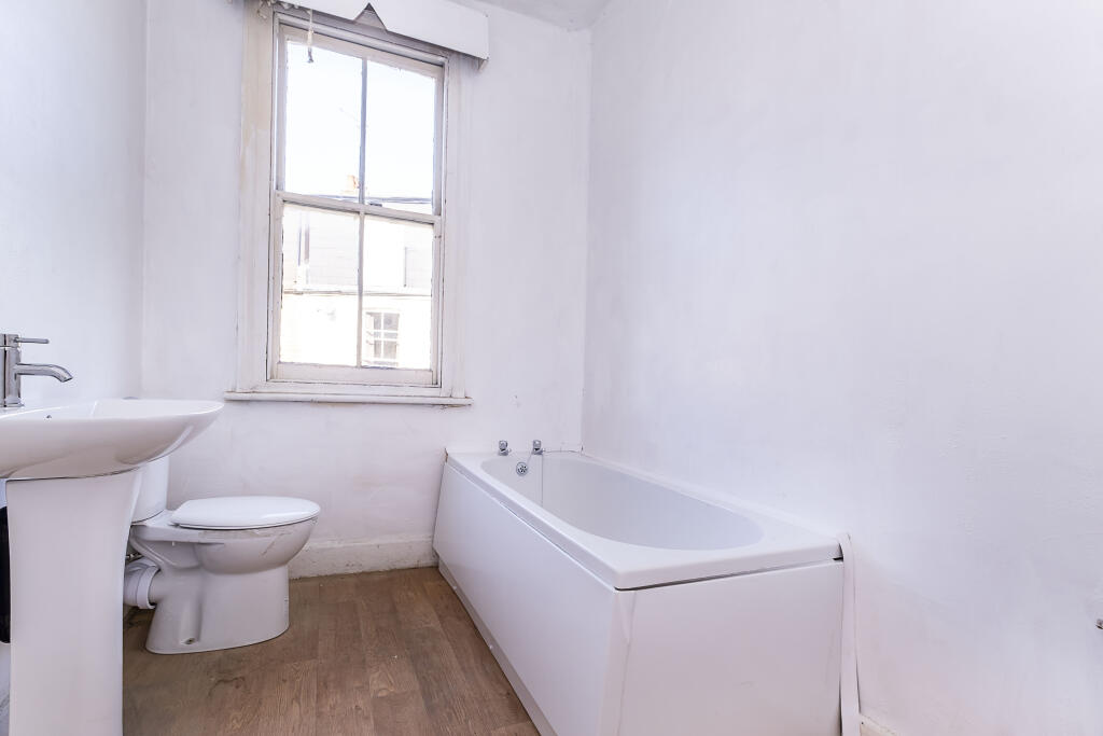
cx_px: 552
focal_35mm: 15
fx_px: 460
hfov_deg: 100.4
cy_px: 368
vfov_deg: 77.3
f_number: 4.5
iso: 320
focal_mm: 10
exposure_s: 1/60
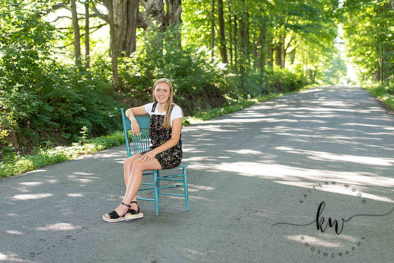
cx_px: 197
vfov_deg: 19.5
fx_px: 766
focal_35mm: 70
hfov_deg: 28.8
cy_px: 132
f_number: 3.5
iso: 640
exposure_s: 1/200
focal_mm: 70
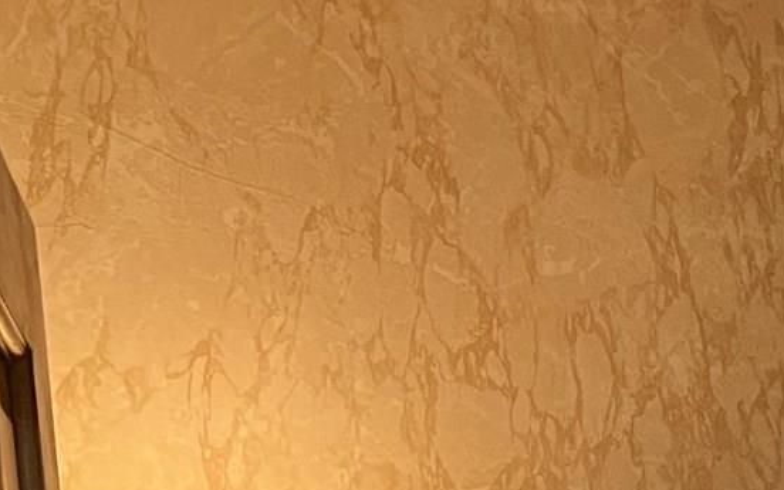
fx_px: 2457
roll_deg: +1.8
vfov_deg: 9.3
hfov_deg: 17.6
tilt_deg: -13.6
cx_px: 815
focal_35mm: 115
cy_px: 1409
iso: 200
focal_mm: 5.7
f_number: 1.5
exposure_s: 1/60
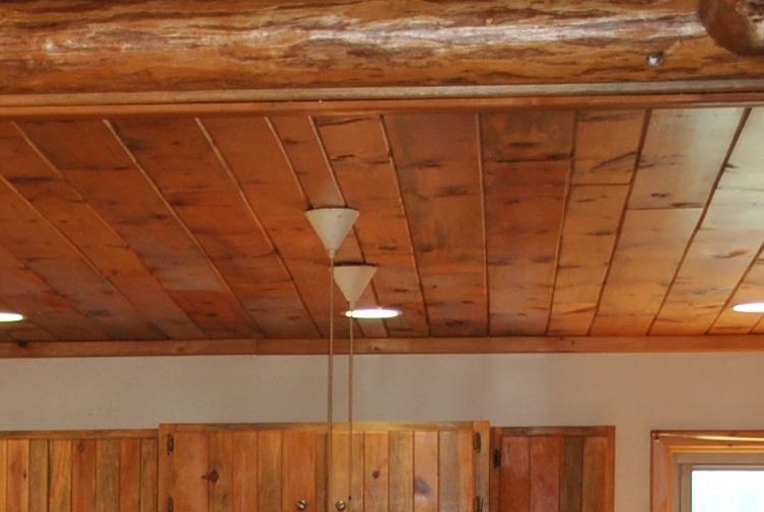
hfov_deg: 13.2
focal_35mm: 150
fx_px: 3189
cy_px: 767
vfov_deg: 9.0
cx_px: -218
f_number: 4.2
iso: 200
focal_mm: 26
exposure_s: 1/60
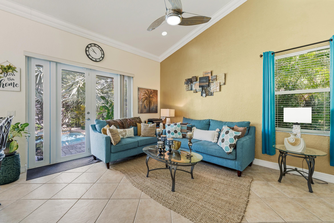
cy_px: 112
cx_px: 167
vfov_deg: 81.2
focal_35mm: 14
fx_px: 130
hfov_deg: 104.3
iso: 250
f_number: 9
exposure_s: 1.6
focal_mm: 14
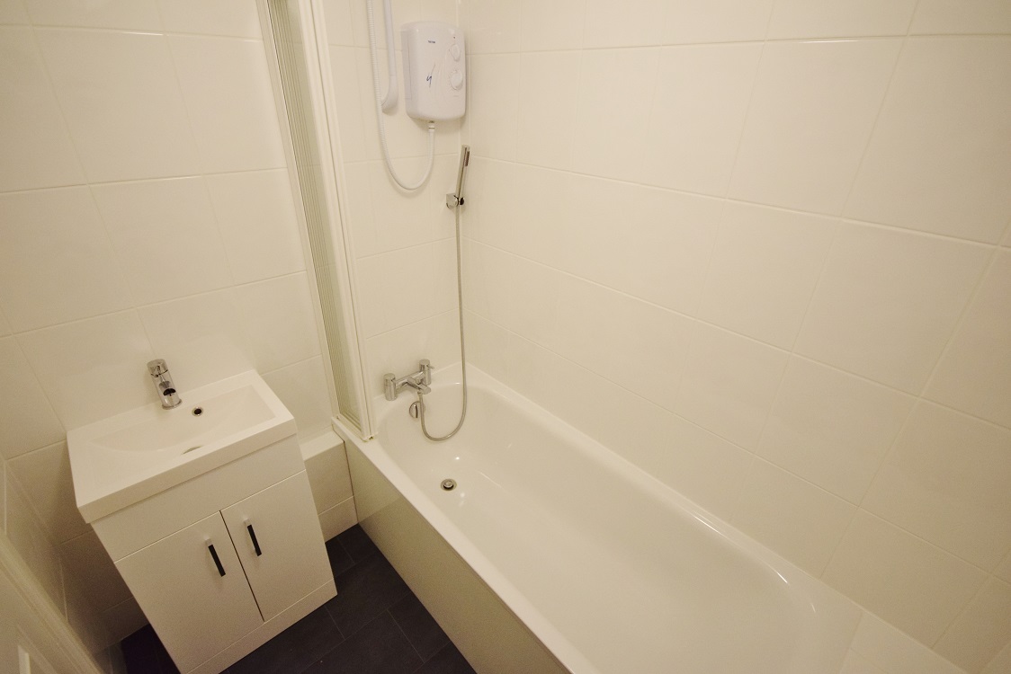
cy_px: 337
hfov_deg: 95.0
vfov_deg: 72.1
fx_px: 463
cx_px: 506
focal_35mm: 16
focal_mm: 11
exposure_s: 1/60
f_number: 4.2
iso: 1000
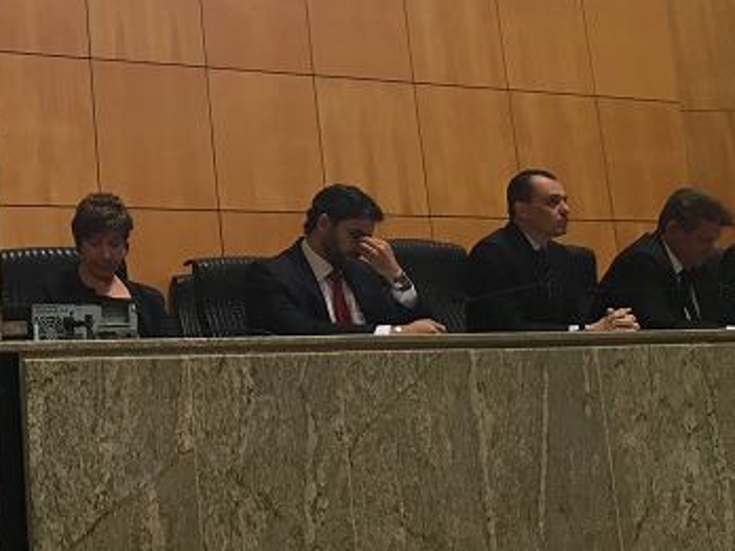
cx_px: -156
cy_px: -3
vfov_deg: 19.1
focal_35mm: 75
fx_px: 1592
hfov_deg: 23.6
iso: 64
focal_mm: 4.15
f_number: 2.2
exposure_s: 1/30
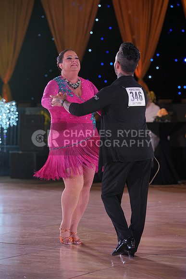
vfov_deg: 17.8
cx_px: 93
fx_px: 891
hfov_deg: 11.9
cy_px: 140
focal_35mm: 115
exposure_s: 1/400
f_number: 4
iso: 1250
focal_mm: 115
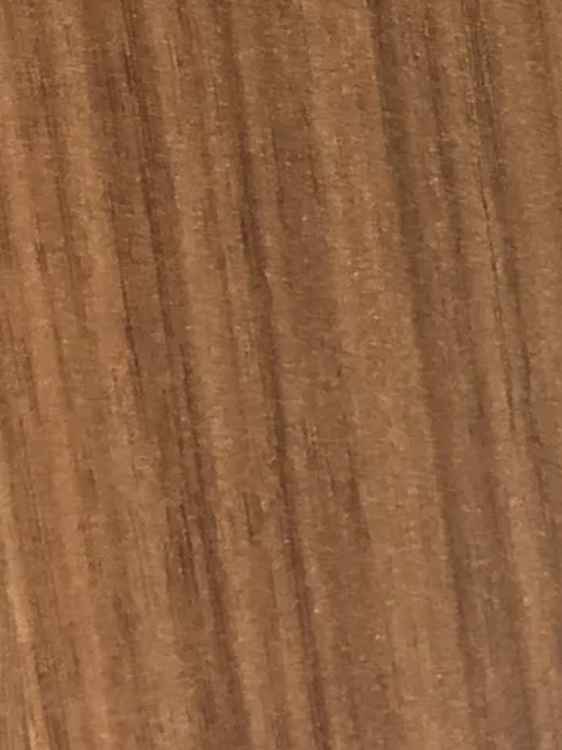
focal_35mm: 112
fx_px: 2424
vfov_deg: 17.1
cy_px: -23
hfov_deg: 12.3
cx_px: 934
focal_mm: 4
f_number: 1.8
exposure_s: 1/7
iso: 100
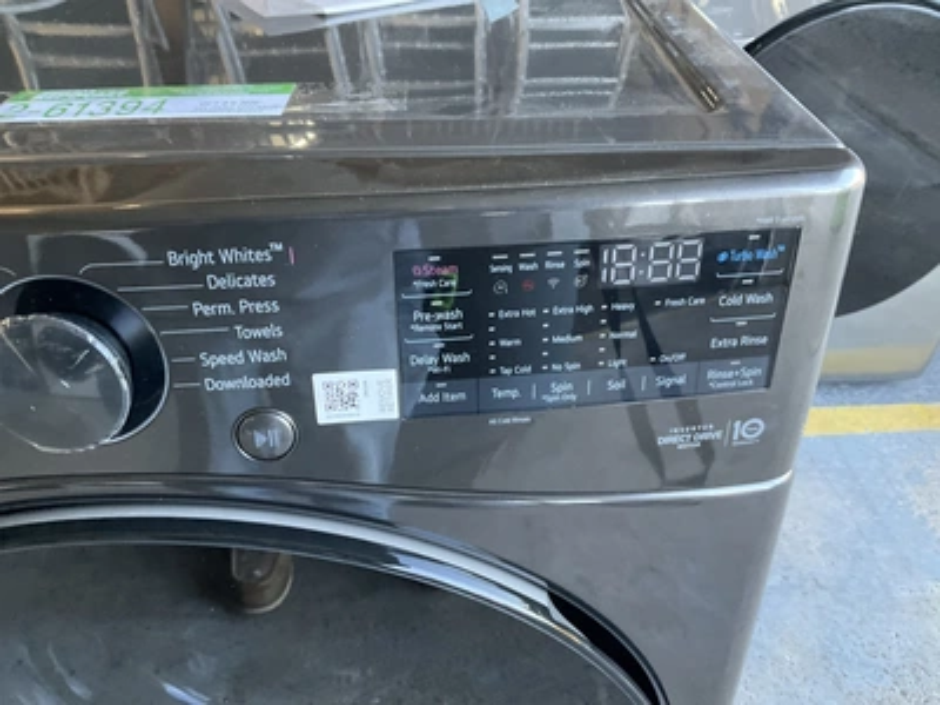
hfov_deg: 61.7
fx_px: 787
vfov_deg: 48.2
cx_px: 470
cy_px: 352
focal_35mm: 29
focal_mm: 3
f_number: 1.8
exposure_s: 1/60
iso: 250
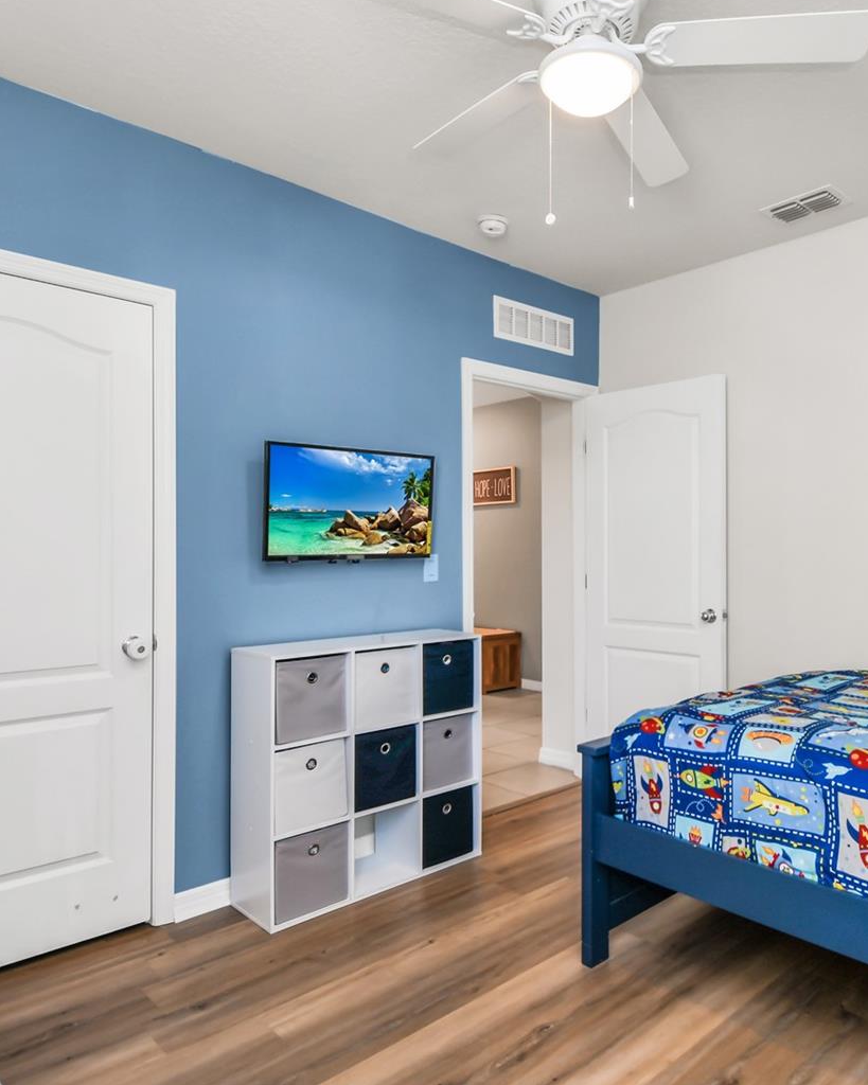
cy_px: 532
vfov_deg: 75.0
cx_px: 575
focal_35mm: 22
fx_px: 707
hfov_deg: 61.7
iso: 100
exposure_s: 1/4
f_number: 7.1
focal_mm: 10
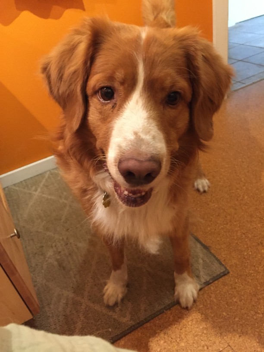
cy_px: 176
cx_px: 132
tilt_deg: -34.6
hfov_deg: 48.2
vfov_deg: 61.7
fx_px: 295
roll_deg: +11.1
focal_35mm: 29
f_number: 2.2
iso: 320
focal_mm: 4.15
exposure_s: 1/15
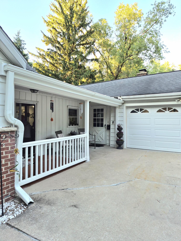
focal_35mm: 23
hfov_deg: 58.9
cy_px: 120
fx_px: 160
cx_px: 90
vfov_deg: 73.9
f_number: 1.8
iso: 50
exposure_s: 1/370
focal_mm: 5.4
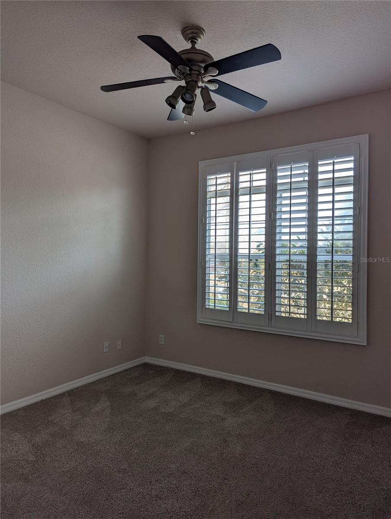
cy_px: 260
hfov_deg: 56.9
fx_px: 361
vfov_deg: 71.5
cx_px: 196
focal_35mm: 24
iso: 41
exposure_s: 1/227
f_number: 1.85
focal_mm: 6.81
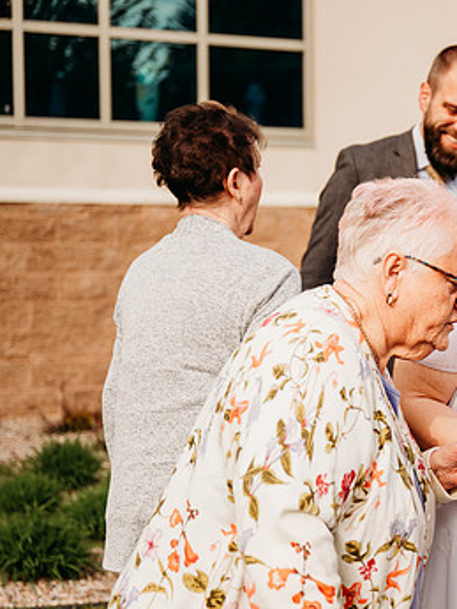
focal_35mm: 76
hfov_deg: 18.7
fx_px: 1337
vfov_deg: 25.6
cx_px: 489
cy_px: 329
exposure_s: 1/1600
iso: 200
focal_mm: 47
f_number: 2.8
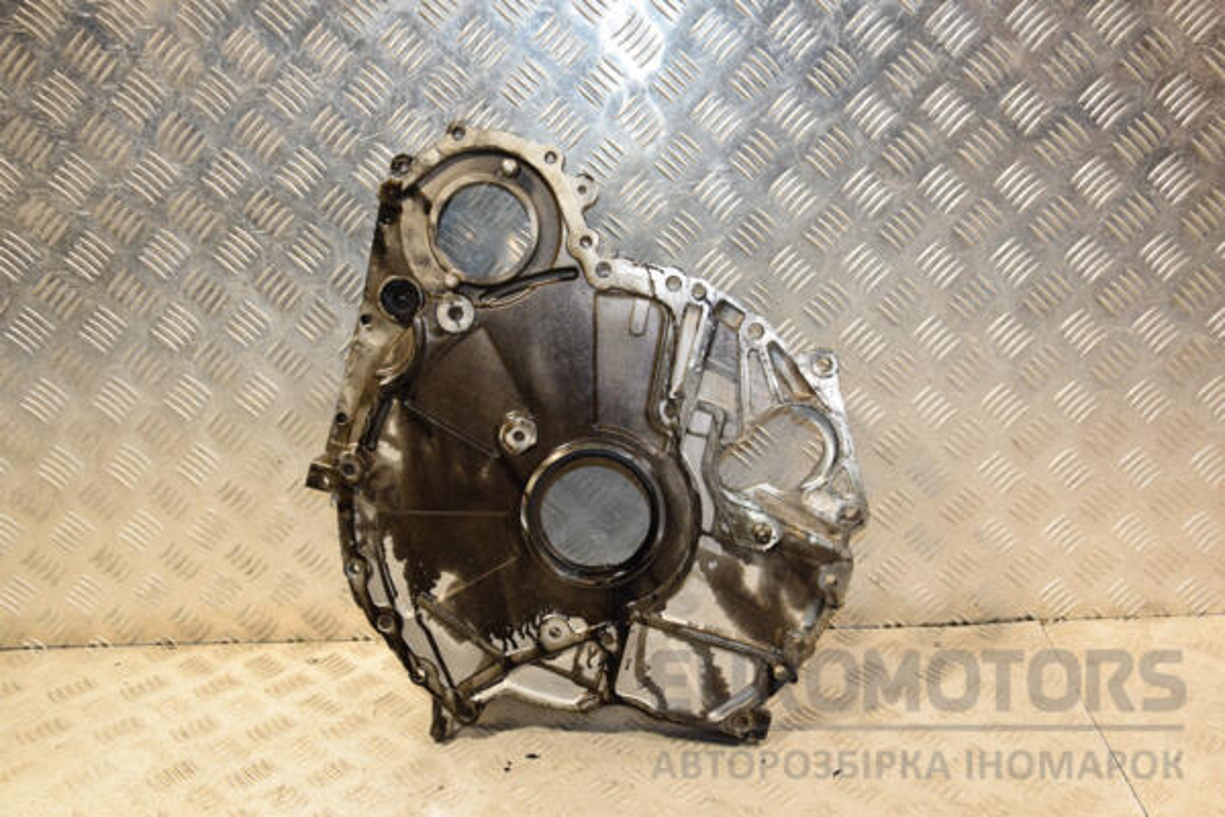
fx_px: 1327
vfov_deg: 34.2
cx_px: 612
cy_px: 408
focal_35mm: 39
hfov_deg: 49.6
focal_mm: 26
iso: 800
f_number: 5
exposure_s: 1/200
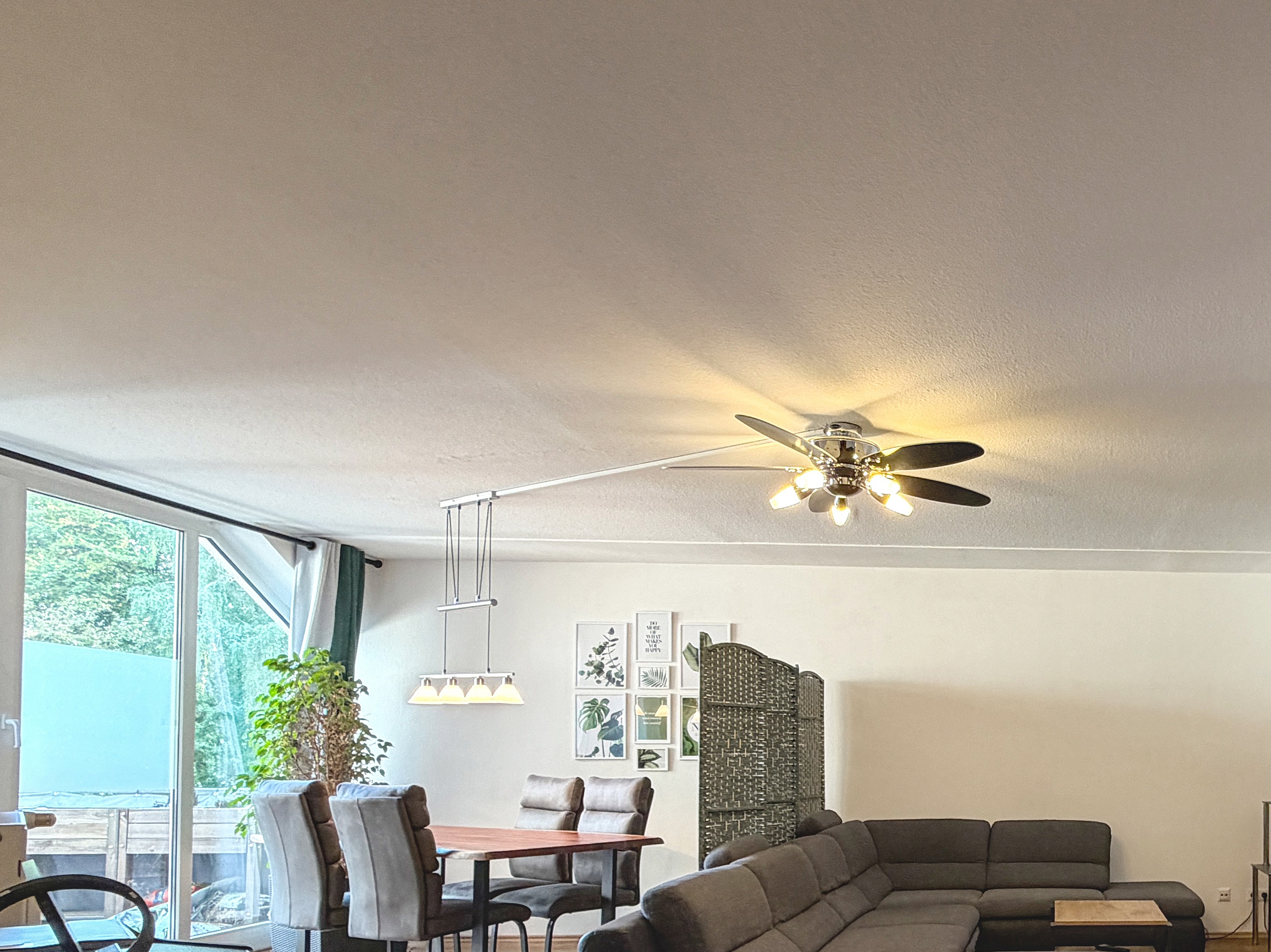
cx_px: 1102
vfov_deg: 50.3
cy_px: 741
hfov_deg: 59.2
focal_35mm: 26
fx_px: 955
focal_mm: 2.22
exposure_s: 1/50
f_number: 2.2
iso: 160
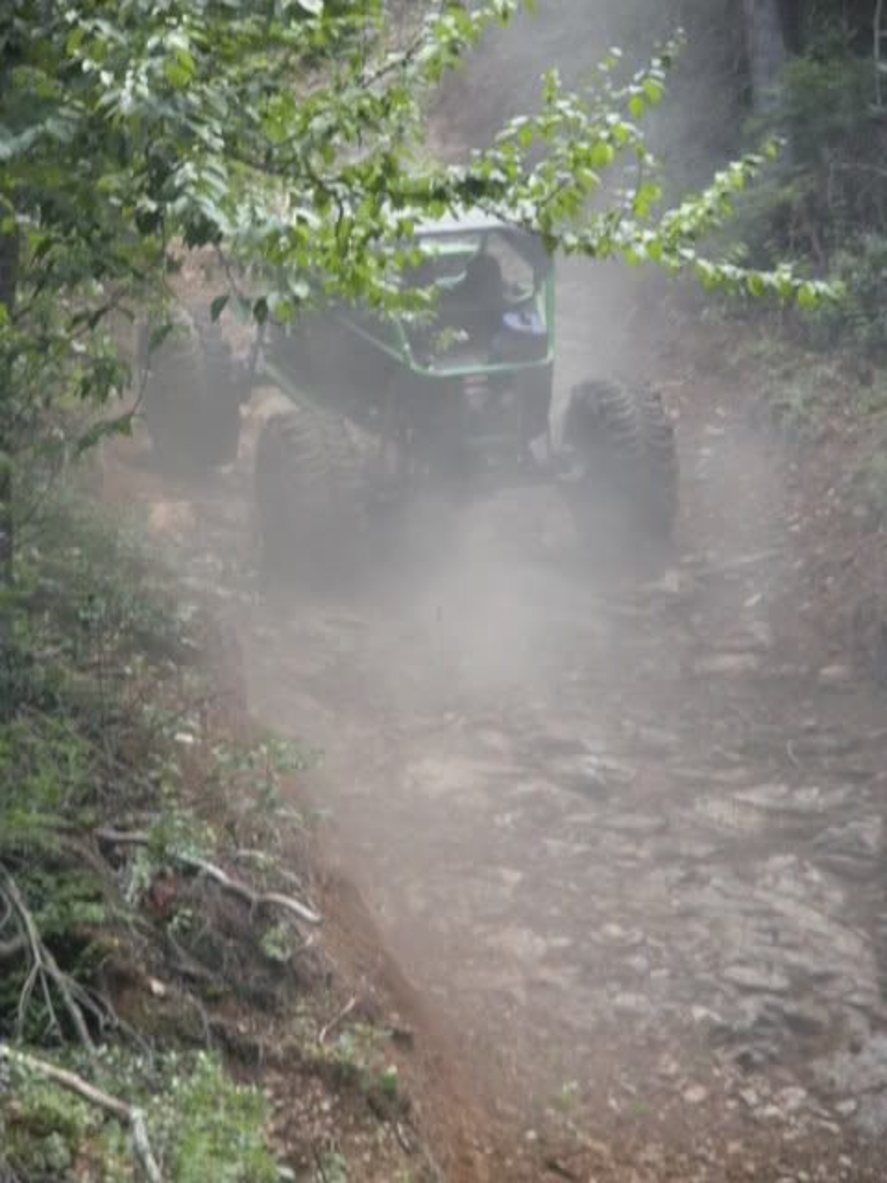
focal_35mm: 174
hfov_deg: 8.5
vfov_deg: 11.4
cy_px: 592
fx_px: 5945
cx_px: 444
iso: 396
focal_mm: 31.5
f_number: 5.6
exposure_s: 1/127
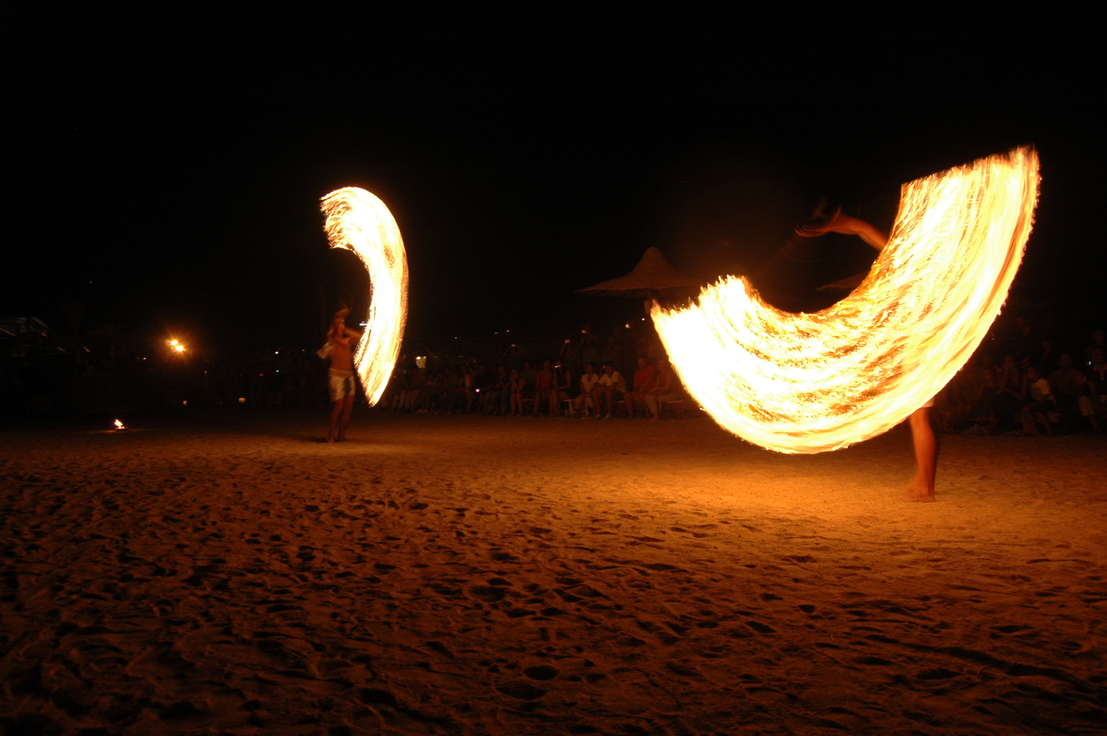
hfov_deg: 67.4
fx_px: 830
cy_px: 368
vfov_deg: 47.9
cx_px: 554
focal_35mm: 27
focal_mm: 18
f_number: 5.6
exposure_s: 1/3
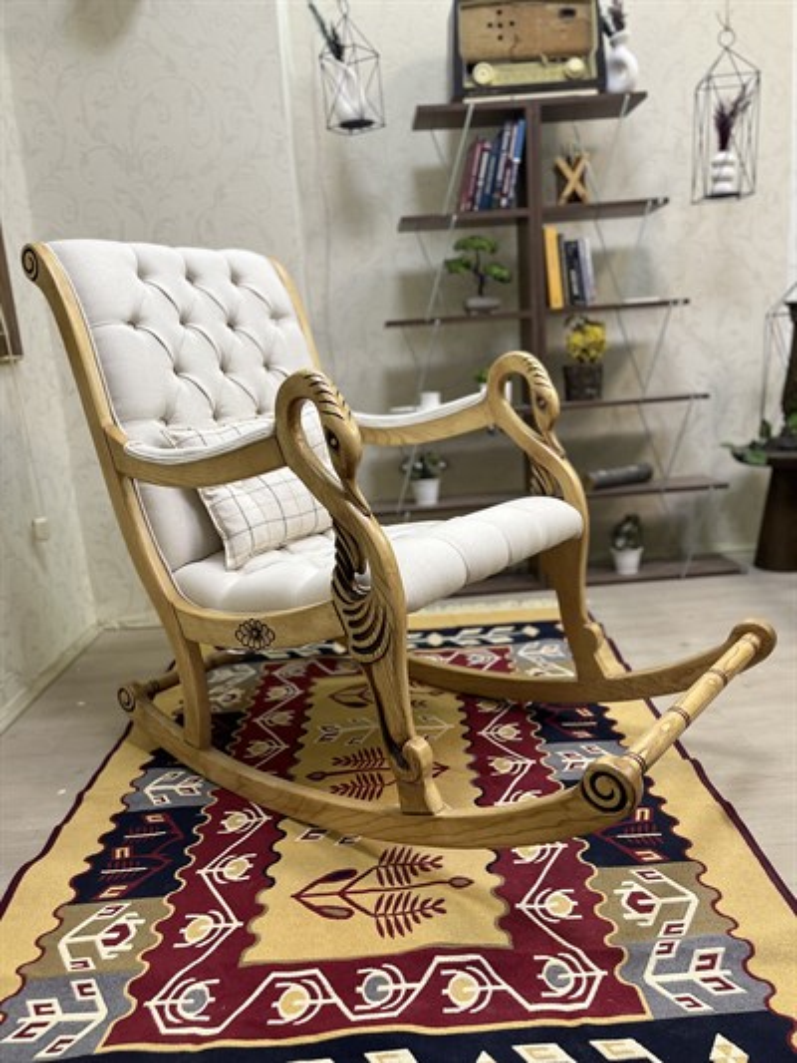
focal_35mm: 26
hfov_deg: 53.1
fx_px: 798
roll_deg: +3.6
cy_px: 532
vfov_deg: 67.3
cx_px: 398
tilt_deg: -12.9
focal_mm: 5.1
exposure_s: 1/100
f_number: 1.6
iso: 125
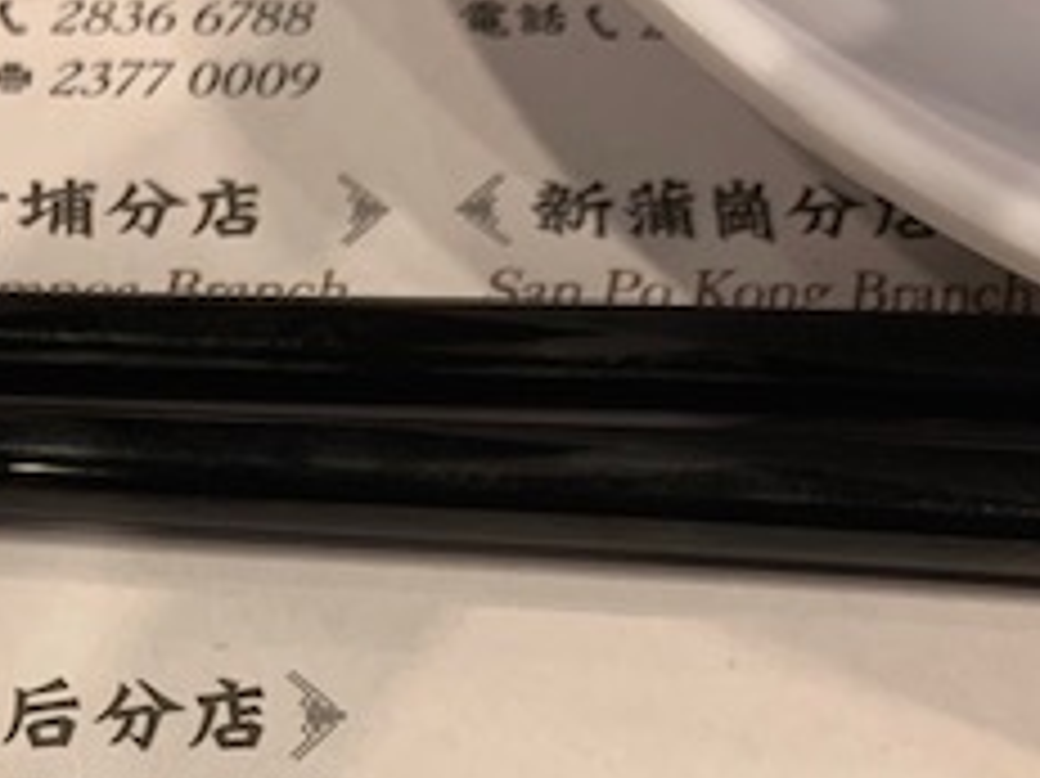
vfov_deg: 19.6
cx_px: 86
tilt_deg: -65.4
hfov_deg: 26.1
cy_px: 850
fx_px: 2162
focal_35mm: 72
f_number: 1.8
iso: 64
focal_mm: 4.25
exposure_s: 1/50
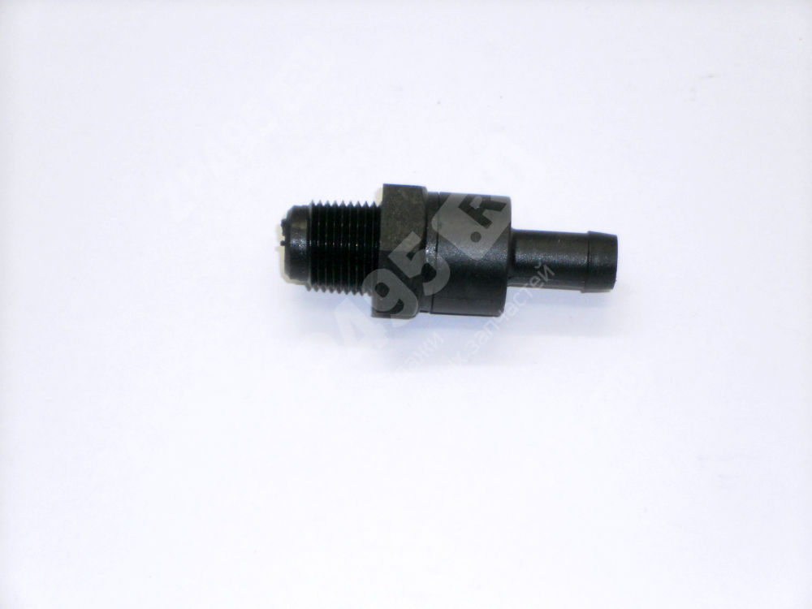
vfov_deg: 13.7
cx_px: 406
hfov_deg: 18.2
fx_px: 2533
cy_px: 304
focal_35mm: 108
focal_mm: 19.6
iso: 400
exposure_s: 1/60
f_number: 5.9
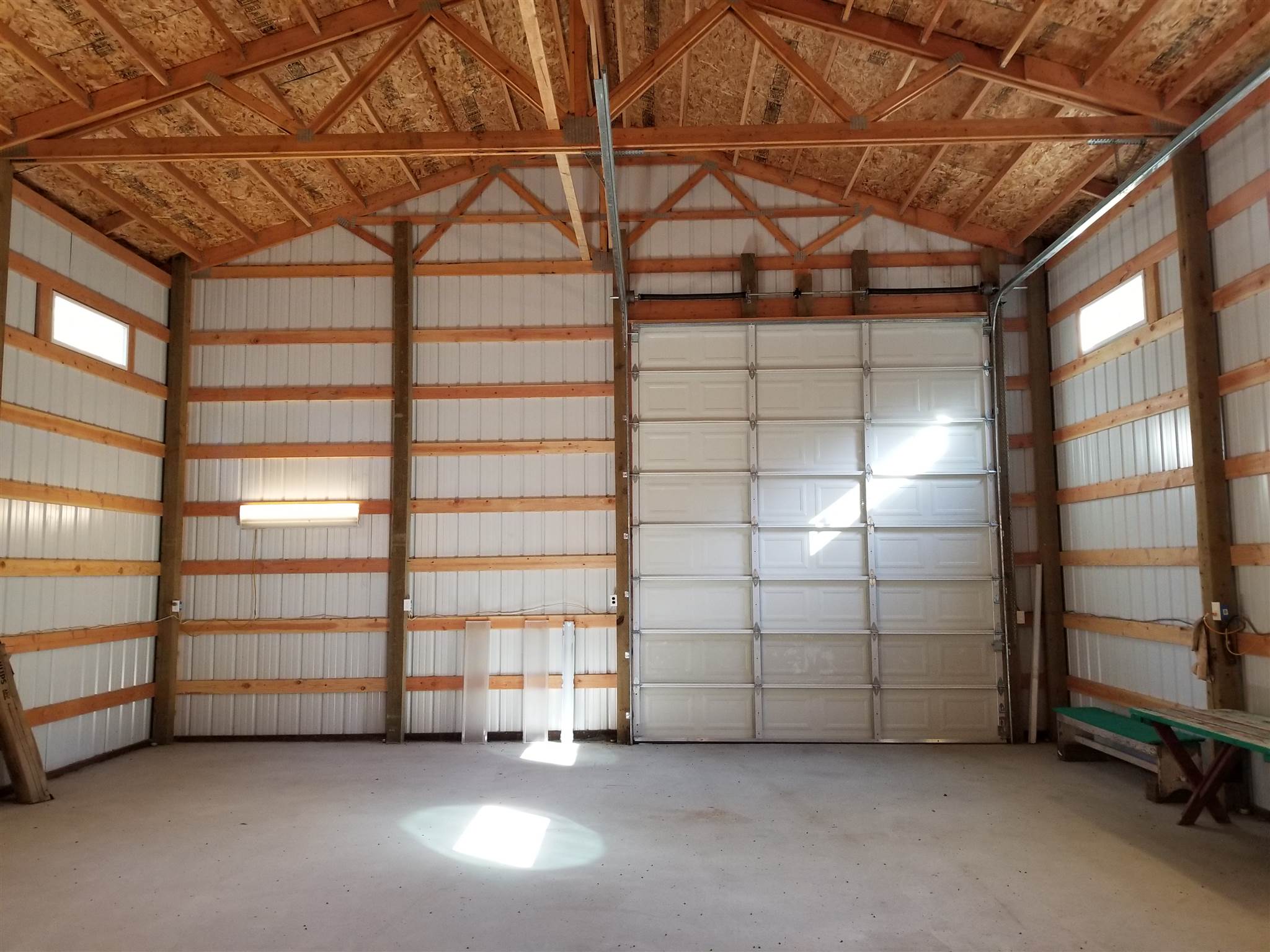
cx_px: 635
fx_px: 954
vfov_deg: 53.1
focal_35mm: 26
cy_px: 476
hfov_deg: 67.3
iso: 160
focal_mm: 4.3
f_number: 1.7
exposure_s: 1/30
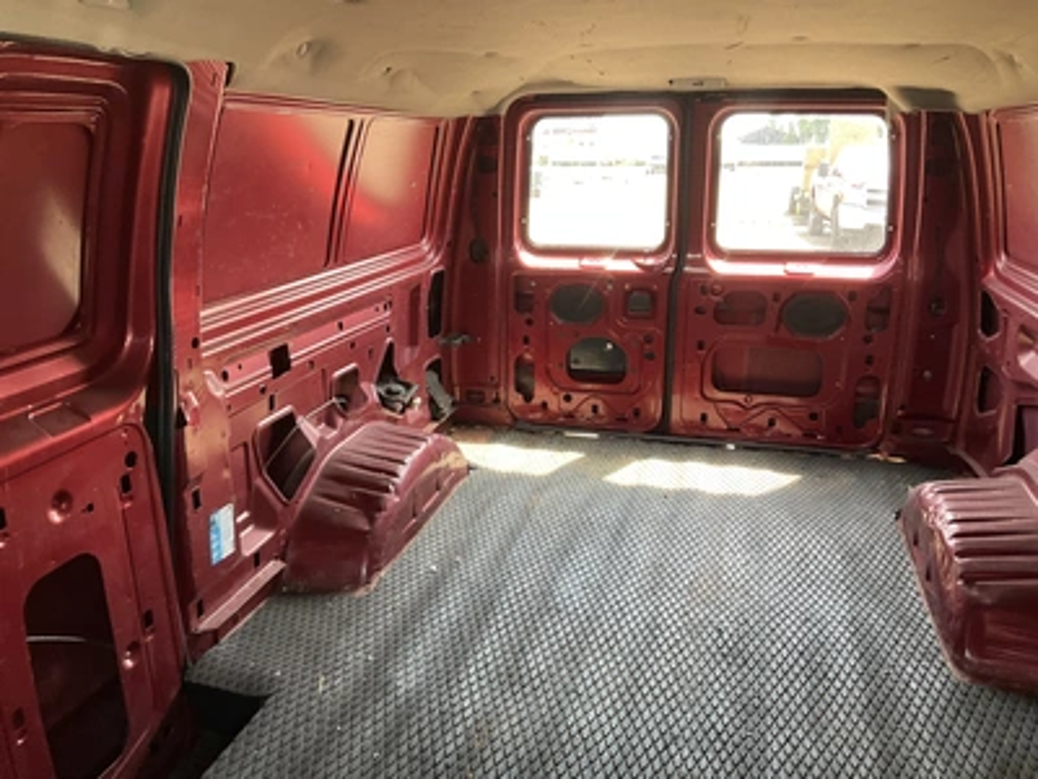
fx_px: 870
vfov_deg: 48.2
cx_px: 519
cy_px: 390
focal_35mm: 29
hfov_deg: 61.7
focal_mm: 3
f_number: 1.8
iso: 64
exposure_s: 1/87
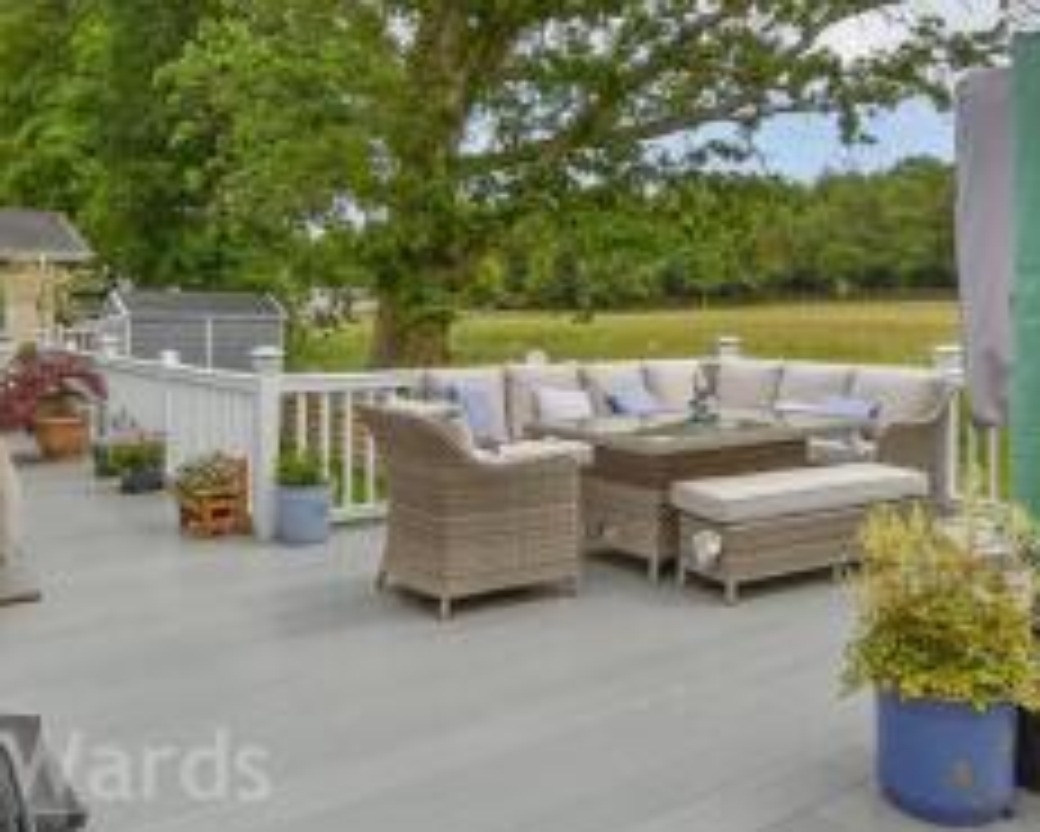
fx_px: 893
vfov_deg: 49.1
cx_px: 603
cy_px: 277
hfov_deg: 60.1
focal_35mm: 29
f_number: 8
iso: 160
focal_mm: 10
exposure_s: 1/400
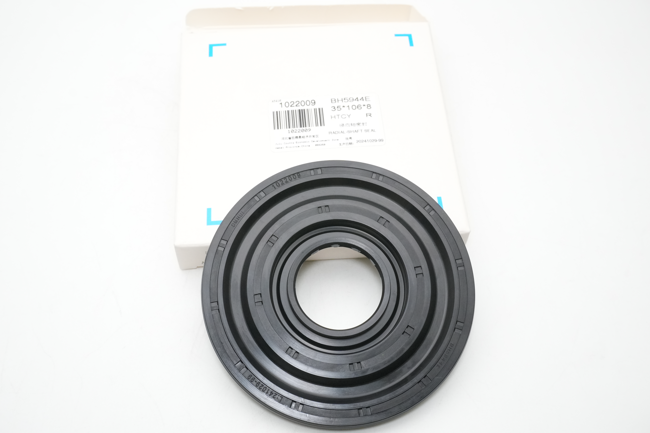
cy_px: 216
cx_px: 325
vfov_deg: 33.0
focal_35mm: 40
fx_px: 731
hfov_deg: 47.9
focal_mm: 27
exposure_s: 1/160
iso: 2500
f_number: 11
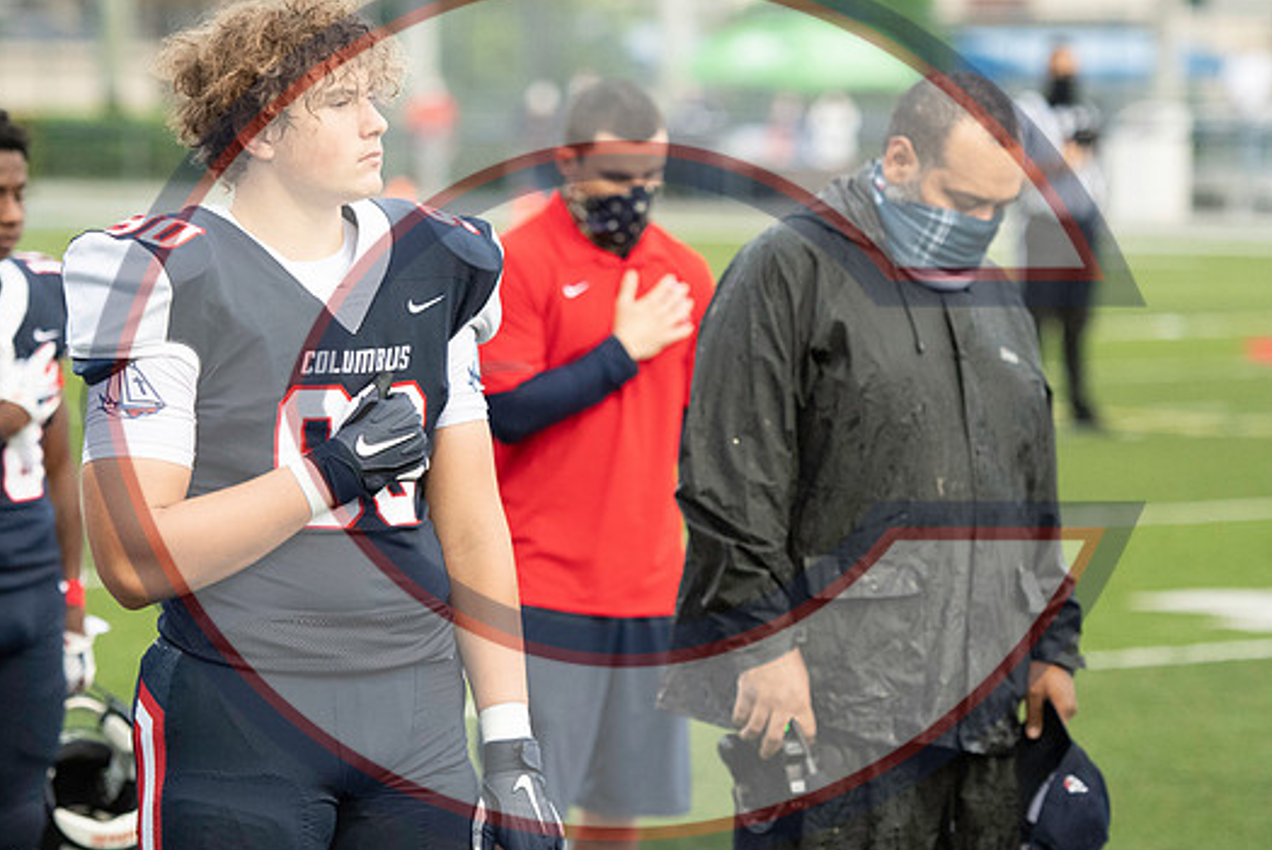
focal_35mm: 207
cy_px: 403
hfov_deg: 9.9
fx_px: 7320
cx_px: 613
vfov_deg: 6.6
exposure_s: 1/2000
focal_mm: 125
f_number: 2.8
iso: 4000
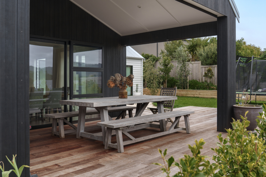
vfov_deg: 36.9
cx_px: 133
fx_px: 266
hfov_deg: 53.1
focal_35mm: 36
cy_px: 88
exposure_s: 1/80
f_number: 5.6
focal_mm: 36
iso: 200
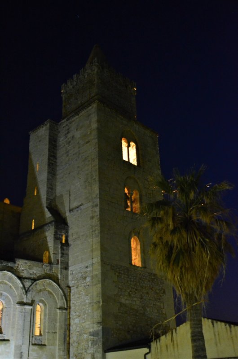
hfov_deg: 31.8
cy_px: 180
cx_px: 119
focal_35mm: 42
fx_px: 418
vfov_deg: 46.5
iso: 6400
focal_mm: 28
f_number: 5
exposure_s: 1/4
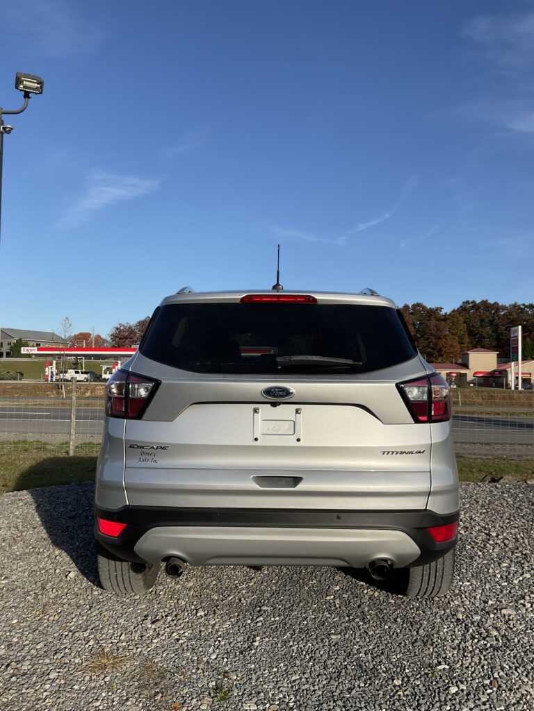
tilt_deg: +2.7
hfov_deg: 48.2
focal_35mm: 29
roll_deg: -1.1
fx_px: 596
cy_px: 356
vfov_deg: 61.7
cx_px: 267
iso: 16
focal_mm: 3
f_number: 1.8
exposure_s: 1/1848
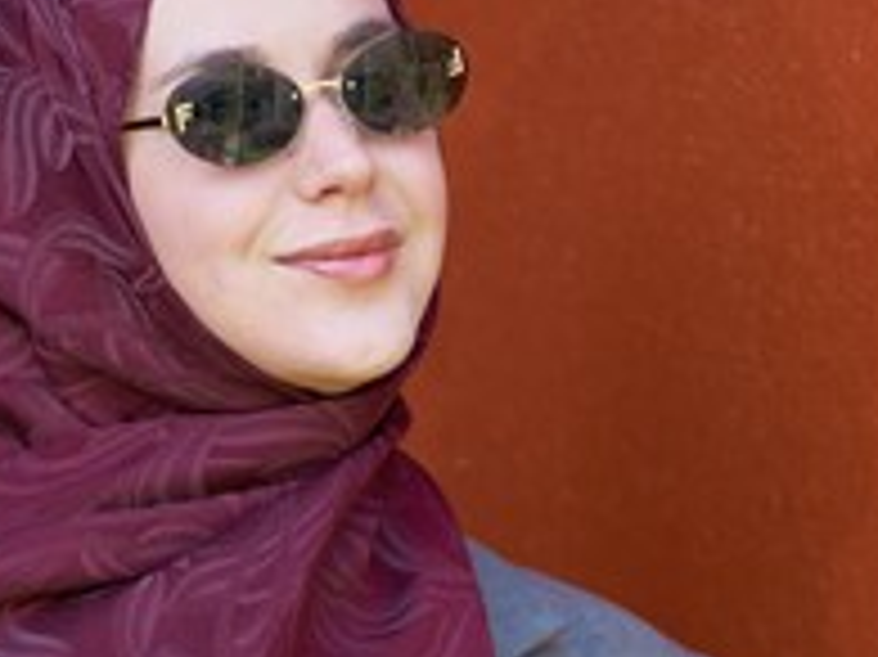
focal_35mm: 417
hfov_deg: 4.8
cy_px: 675
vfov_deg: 3.6
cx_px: 203
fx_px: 10570
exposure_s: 1/200
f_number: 4
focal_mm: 182
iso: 200
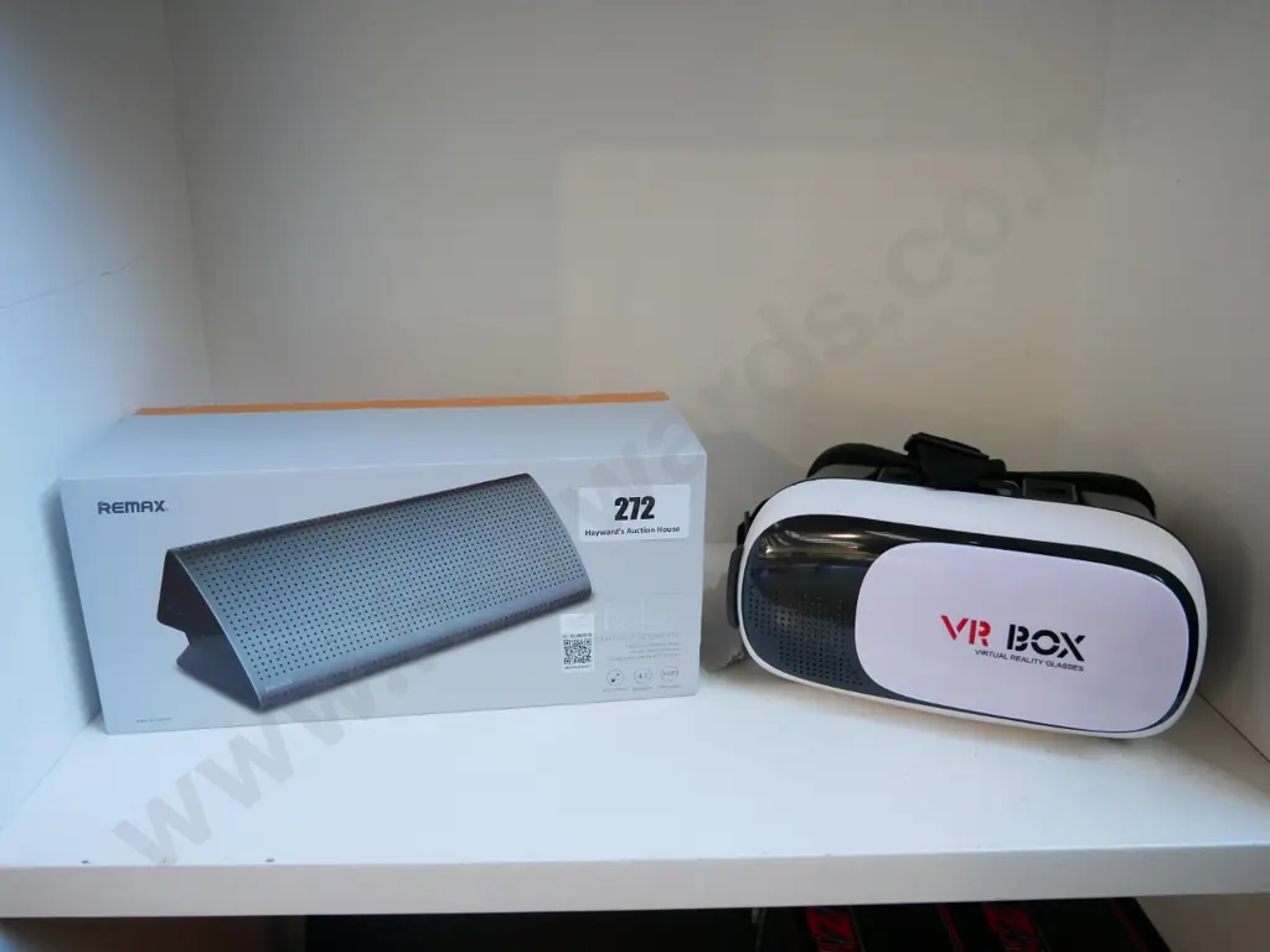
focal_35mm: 30
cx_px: 635
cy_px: 476
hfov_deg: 60.0
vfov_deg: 46.8
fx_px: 1101
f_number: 3.7
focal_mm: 15
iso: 1600
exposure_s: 1/60
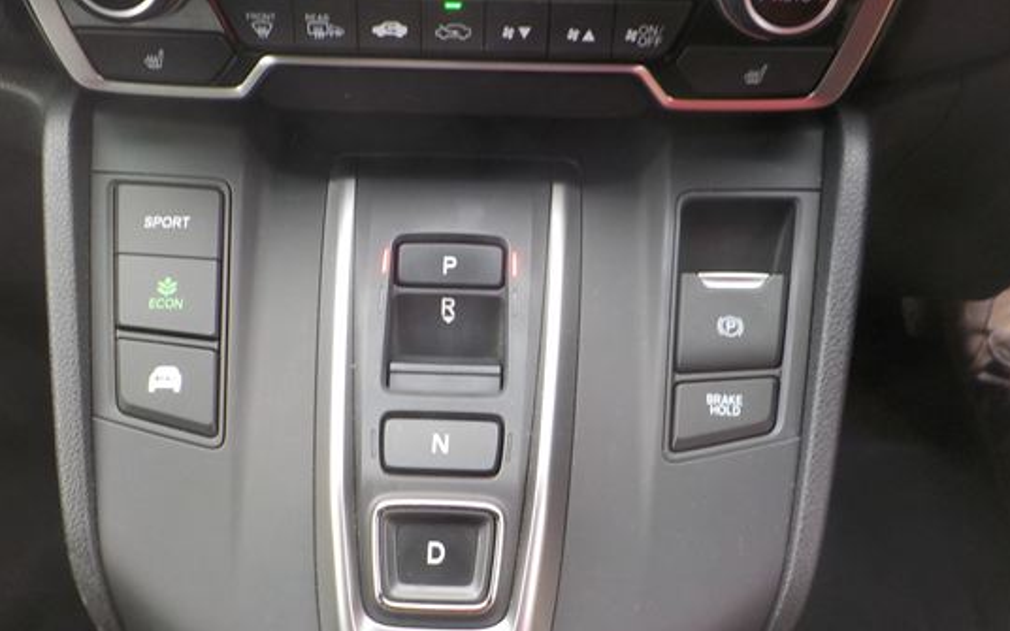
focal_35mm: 38
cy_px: 299
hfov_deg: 51.5
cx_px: 481
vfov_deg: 33.6
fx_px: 1046
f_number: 3.3
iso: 125
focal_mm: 4.1
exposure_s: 1/50
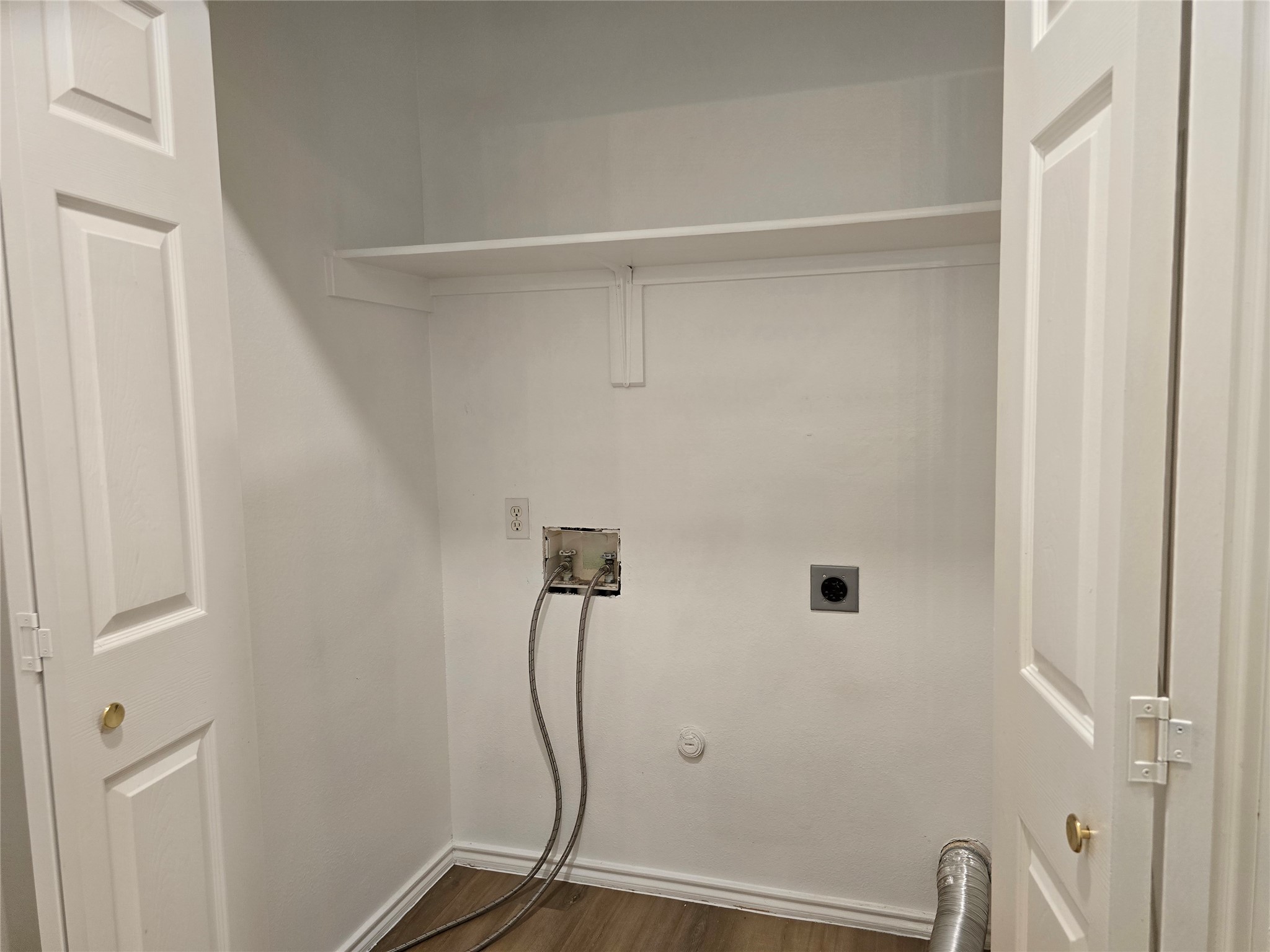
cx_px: 635
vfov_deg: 58.9
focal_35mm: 23
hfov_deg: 73.9
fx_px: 844
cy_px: 476
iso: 320
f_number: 1.7
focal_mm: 6.3
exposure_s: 1/120
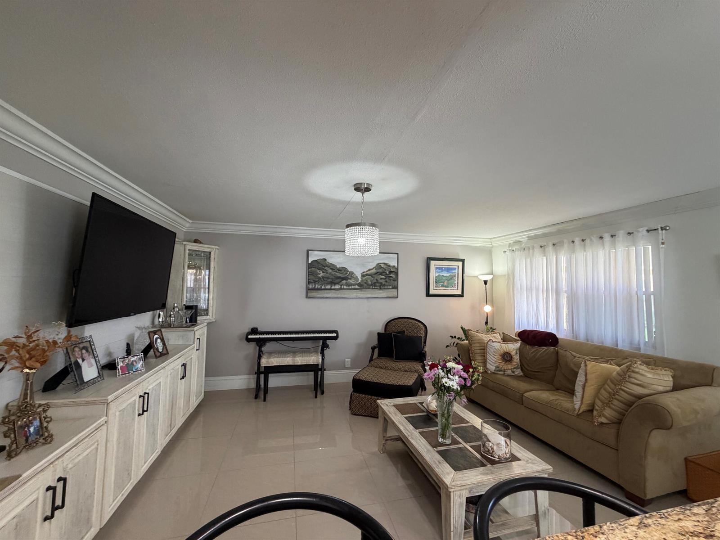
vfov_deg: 85.7
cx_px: 360
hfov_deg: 102.1
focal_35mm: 14
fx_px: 291
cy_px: 270
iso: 320
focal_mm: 2.22
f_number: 2.2
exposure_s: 1/120
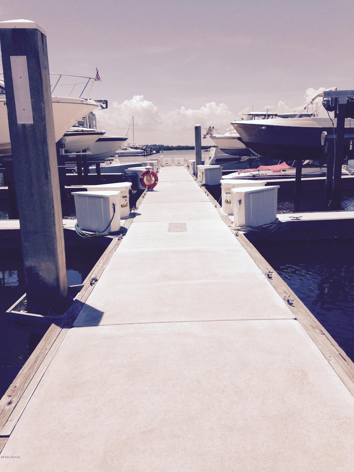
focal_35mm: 33
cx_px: 177
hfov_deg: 42.9
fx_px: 450
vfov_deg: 55.4
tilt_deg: -11.8
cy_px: 236
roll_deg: +1.5
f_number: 2.4
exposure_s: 1/3623
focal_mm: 4.12
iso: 50
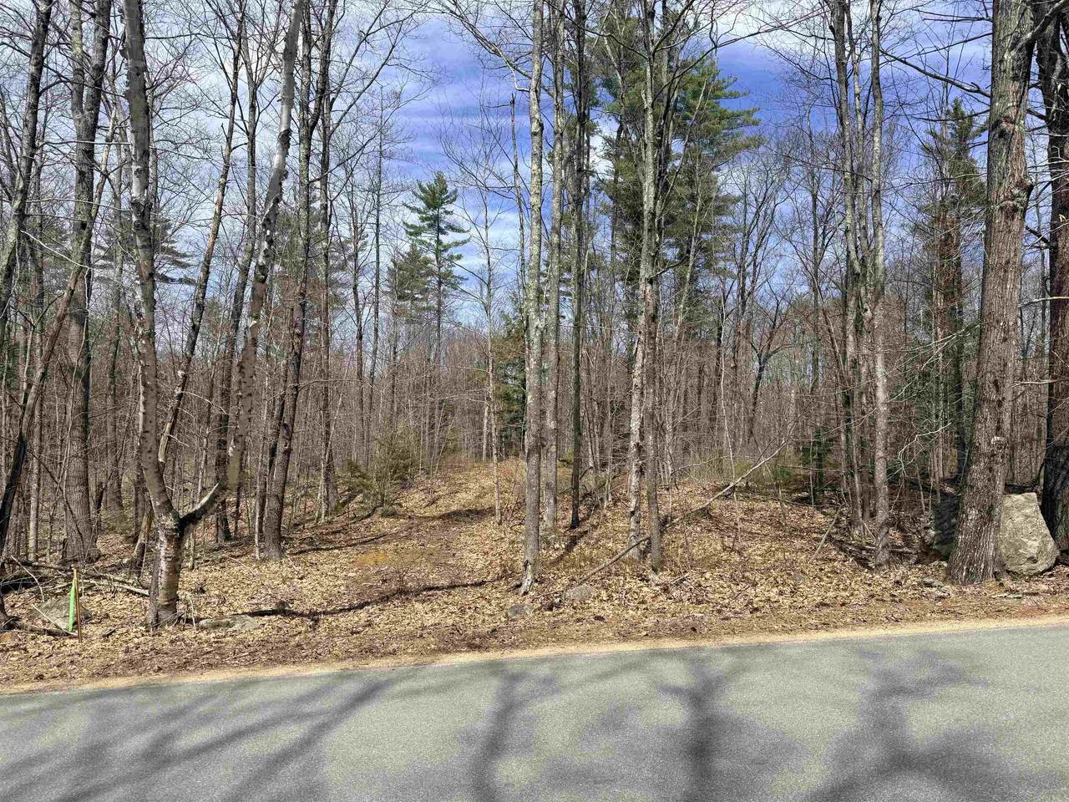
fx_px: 741
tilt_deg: +5.0
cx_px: 534
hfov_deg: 71.6
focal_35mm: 24
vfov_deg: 56.8
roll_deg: -2.8
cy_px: 401
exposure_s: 1/4405
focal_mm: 6.76
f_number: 1.78
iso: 80
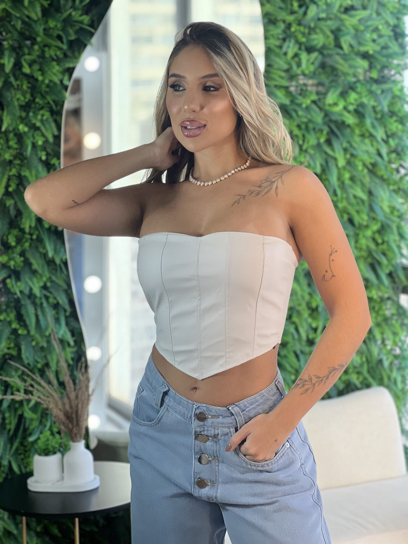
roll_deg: +1.9
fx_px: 1210
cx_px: 204
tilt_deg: -4.5
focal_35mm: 77
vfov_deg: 25.3
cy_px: 272
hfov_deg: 19.1
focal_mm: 9
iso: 80
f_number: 2.8
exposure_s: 1/120
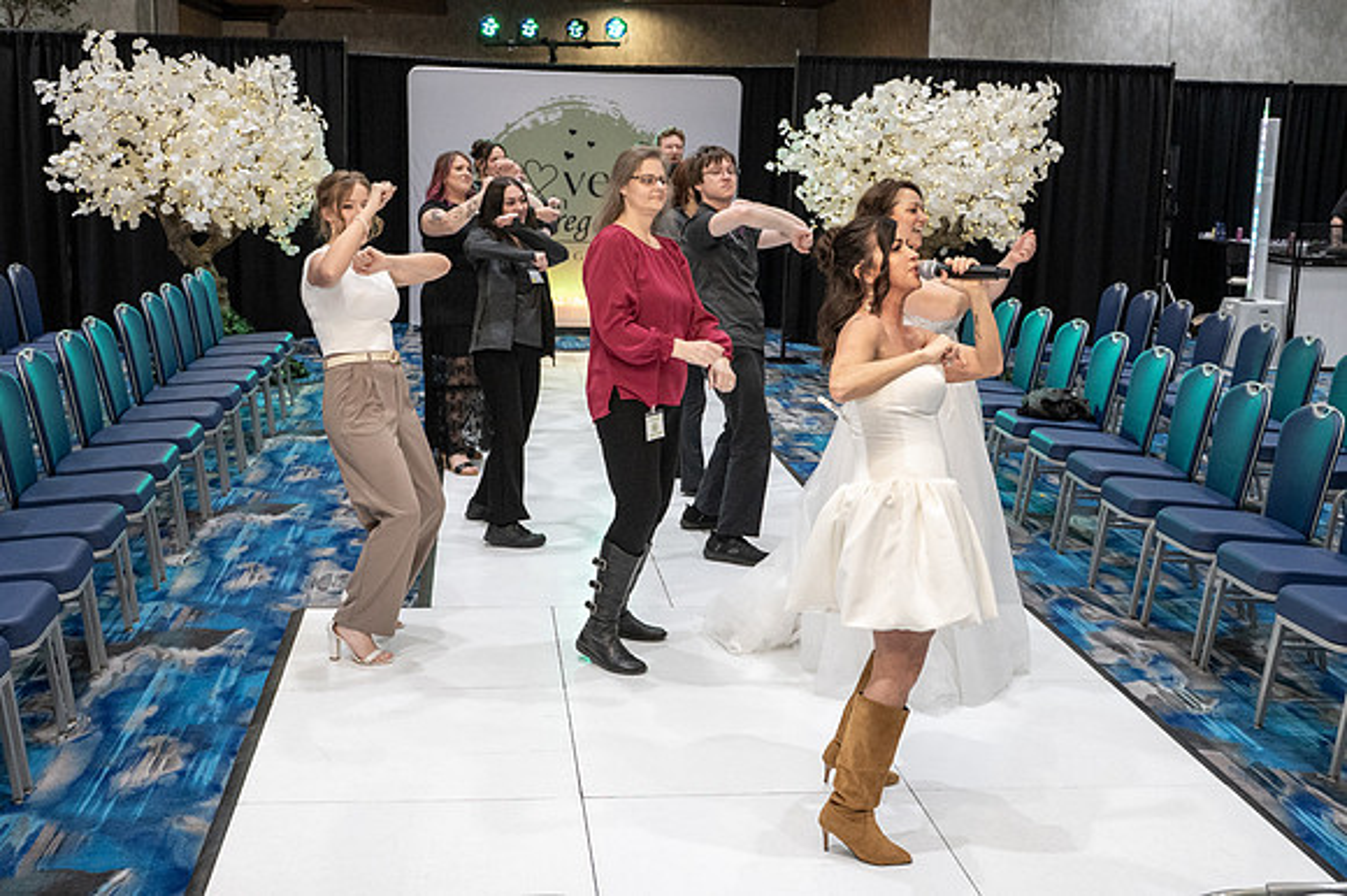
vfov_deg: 31.9
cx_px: 674
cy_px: 448
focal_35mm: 42
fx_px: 1571
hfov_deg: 46.4
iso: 2000
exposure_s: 1/320
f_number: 4
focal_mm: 28
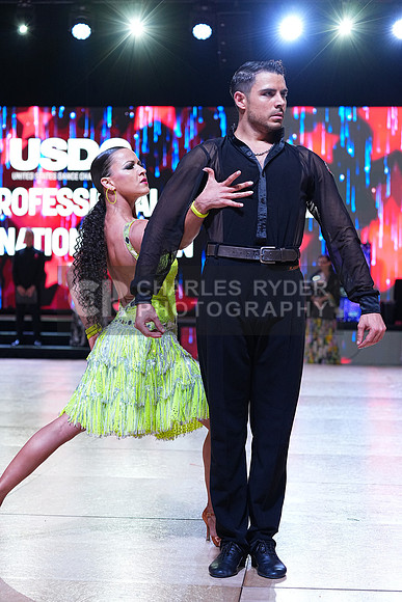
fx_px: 1172
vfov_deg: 28.8
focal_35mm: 70
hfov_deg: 19.5
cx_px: 201
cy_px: 301
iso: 1000
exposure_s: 1/400
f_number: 4
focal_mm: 70
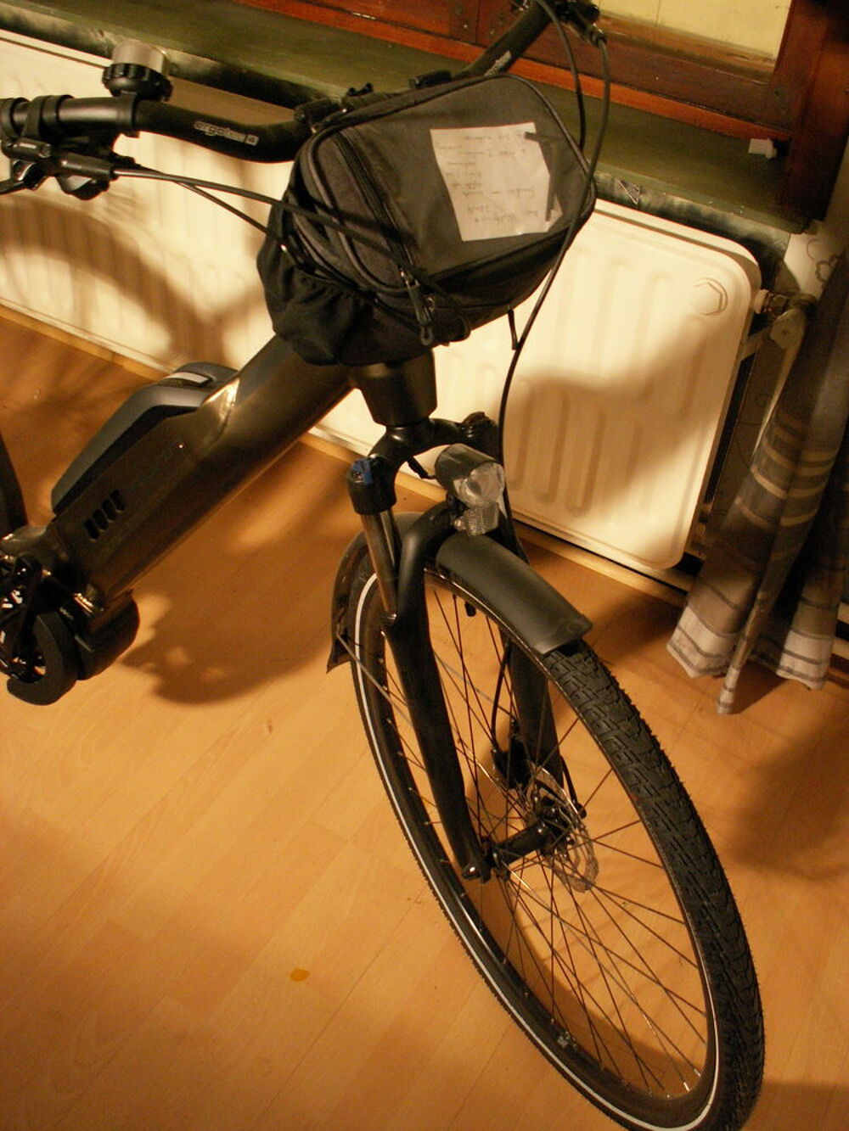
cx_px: 424
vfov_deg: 52.6
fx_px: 1144
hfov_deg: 40.7
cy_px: 566
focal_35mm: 35
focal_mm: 5.86
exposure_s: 1/25
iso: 160
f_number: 2.8
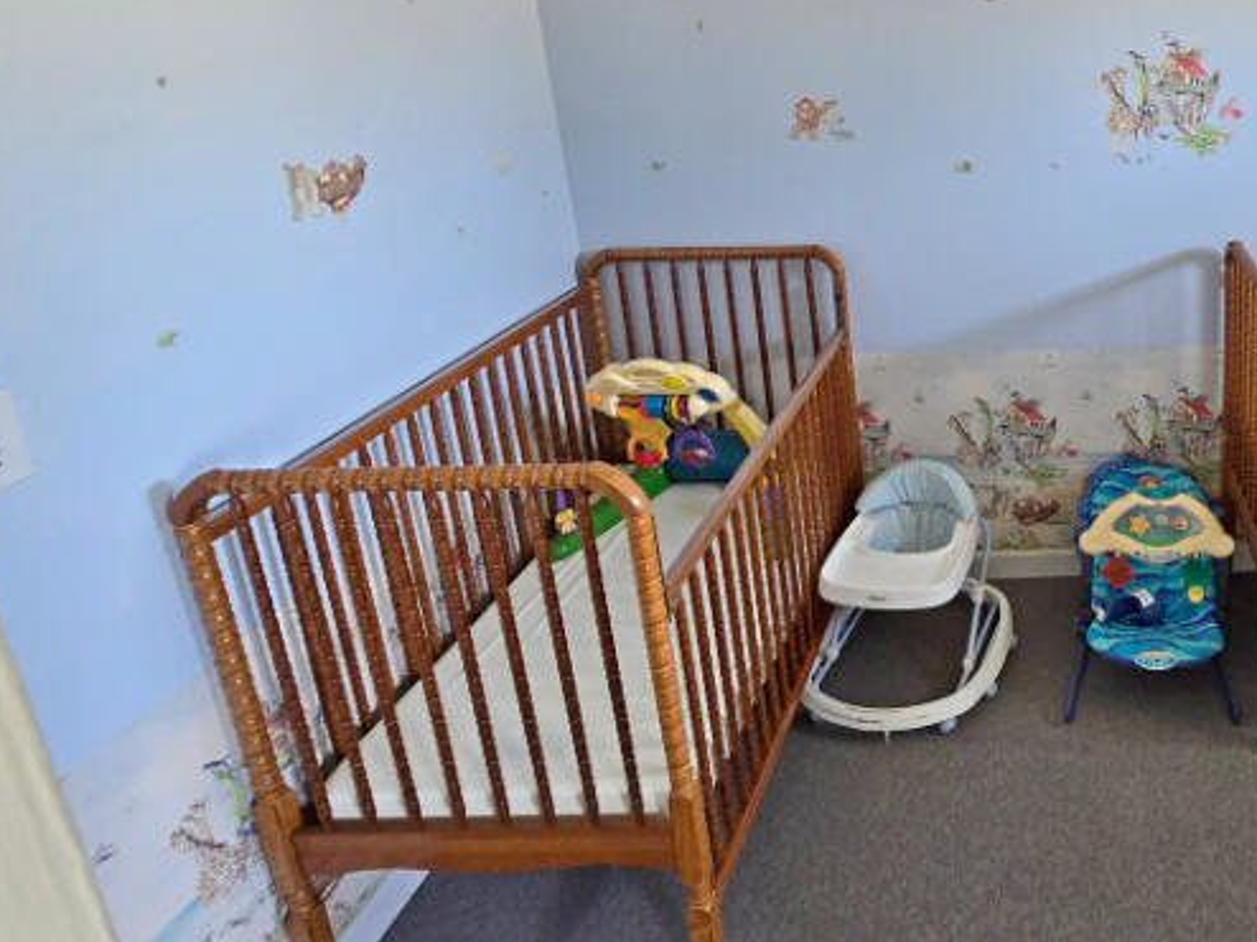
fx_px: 907
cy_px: 242
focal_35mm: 25
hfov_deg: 60.4
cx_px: 1097
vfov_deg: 52.6
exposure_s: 1/60
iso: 320
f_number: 2.2
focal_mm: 2.2
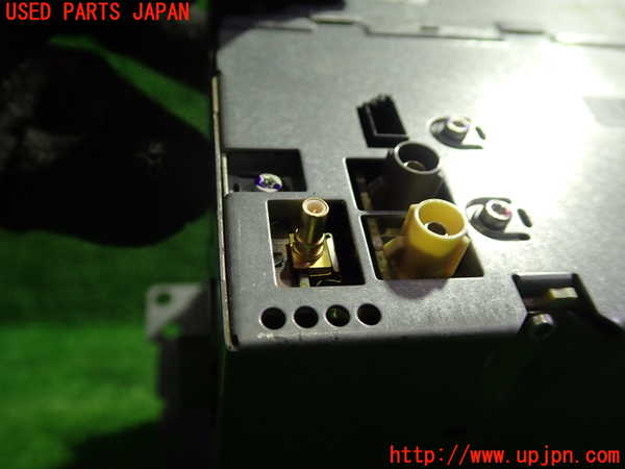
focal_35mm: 30
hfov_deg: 60.0
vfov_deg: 46.8
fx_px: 542
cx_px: 312
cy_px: 234
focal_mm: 5.4
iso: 200
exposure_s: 1/40
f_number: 2.3
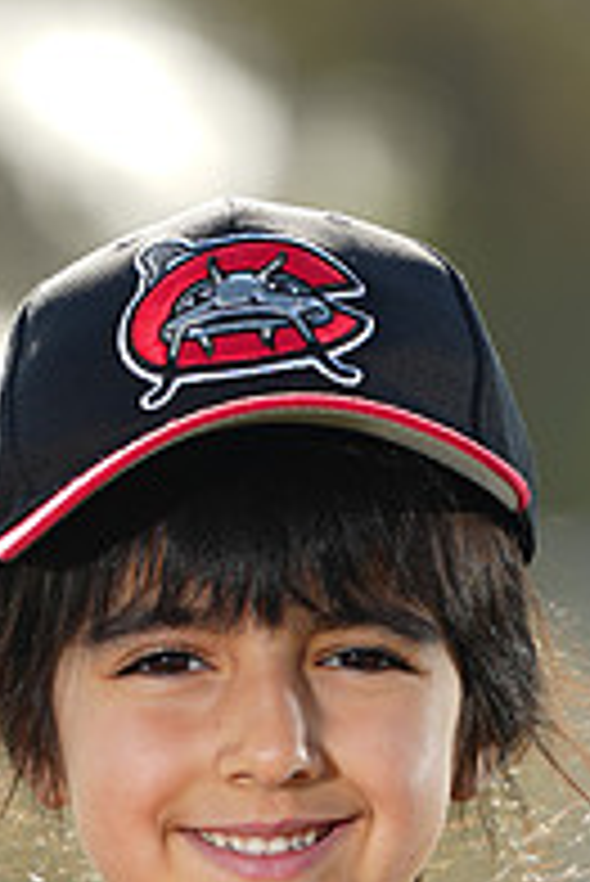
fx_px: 14527
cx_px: 245
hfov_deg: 2.3
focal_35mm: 592
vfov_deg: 3.5
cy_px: 1112
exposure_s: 1/250
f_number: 4.5
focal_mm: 200
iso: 64
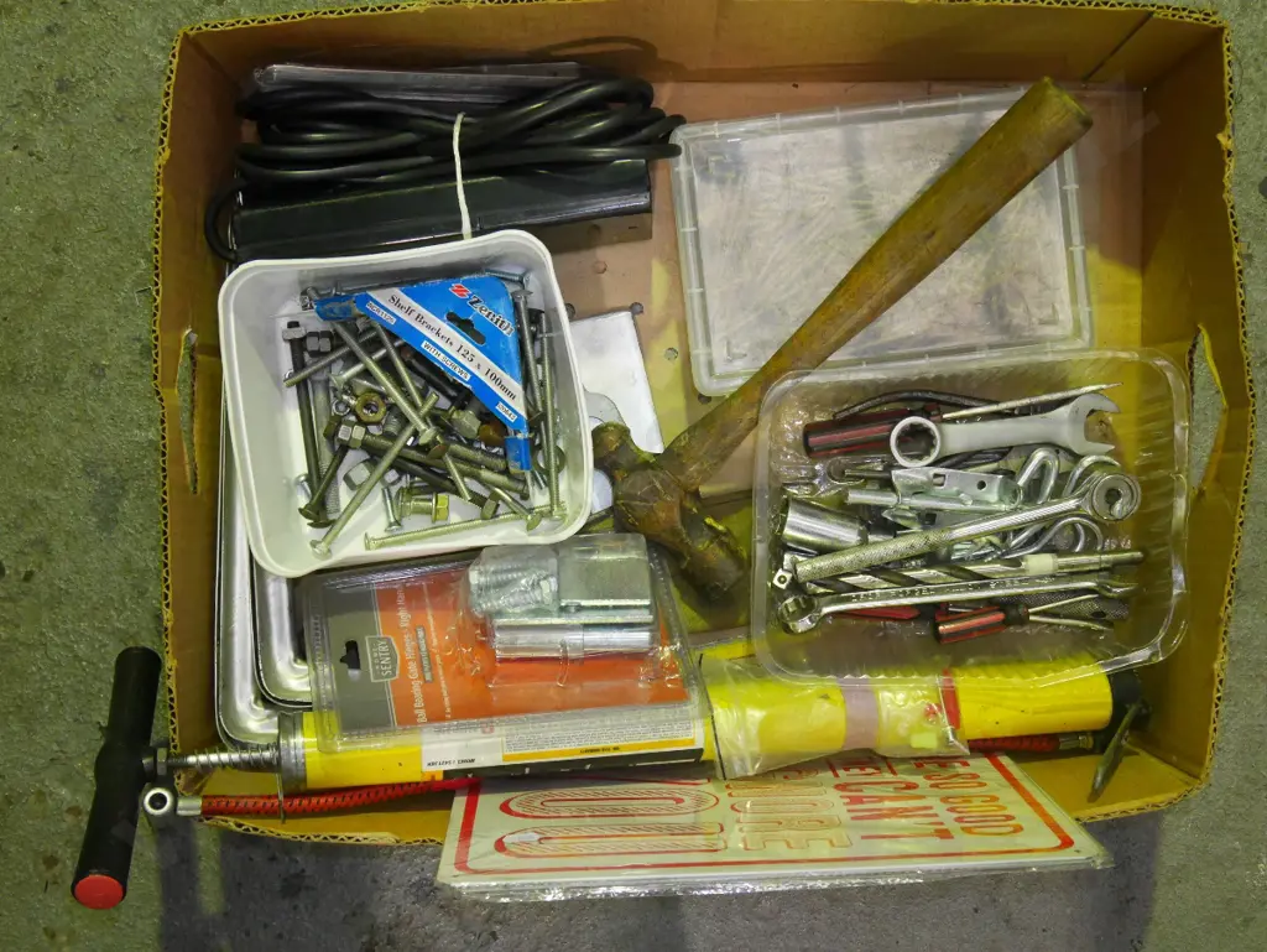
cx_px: 634
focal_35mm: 44
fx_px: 1611
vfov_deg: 32.9
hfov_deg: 42.9
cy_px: 476
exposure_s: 1/80
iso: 3200
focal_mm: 22
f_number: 4.9
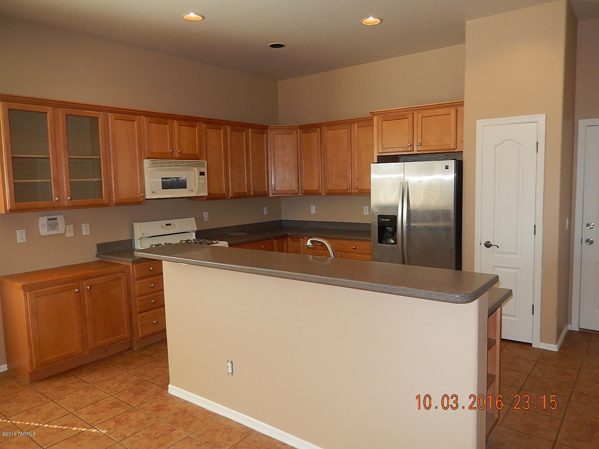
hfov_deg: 69.4
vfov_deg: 54.9
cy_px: 224
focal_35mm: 25
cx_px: 300
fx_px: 433
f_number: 3.4
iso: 200
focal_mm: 4.5
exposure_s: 1/30
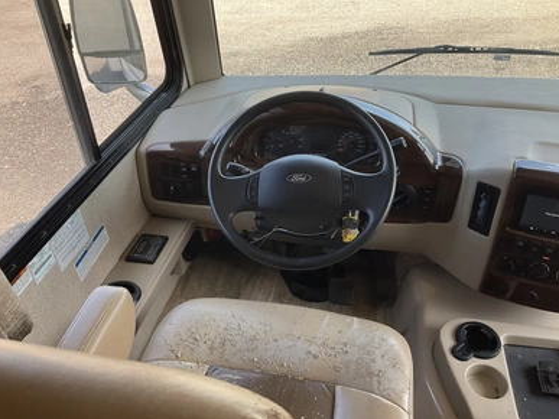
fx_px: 484
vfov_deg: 46.8
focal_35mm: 30
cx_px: 285
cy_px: 204
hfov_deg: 60.0
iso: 20
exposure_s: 1/122
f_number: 1.8
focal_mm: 3
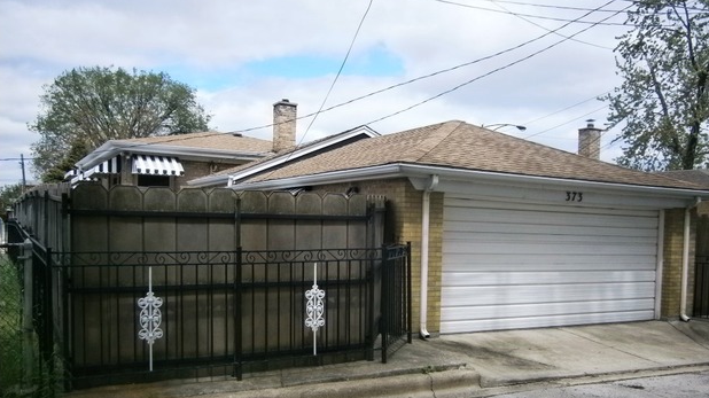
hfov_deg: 56.6
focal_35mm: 35
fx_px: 658
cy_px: 259
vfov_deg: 33.4
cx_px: 364
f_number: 8.3
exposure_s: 1/160
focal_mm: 5.5
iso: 80
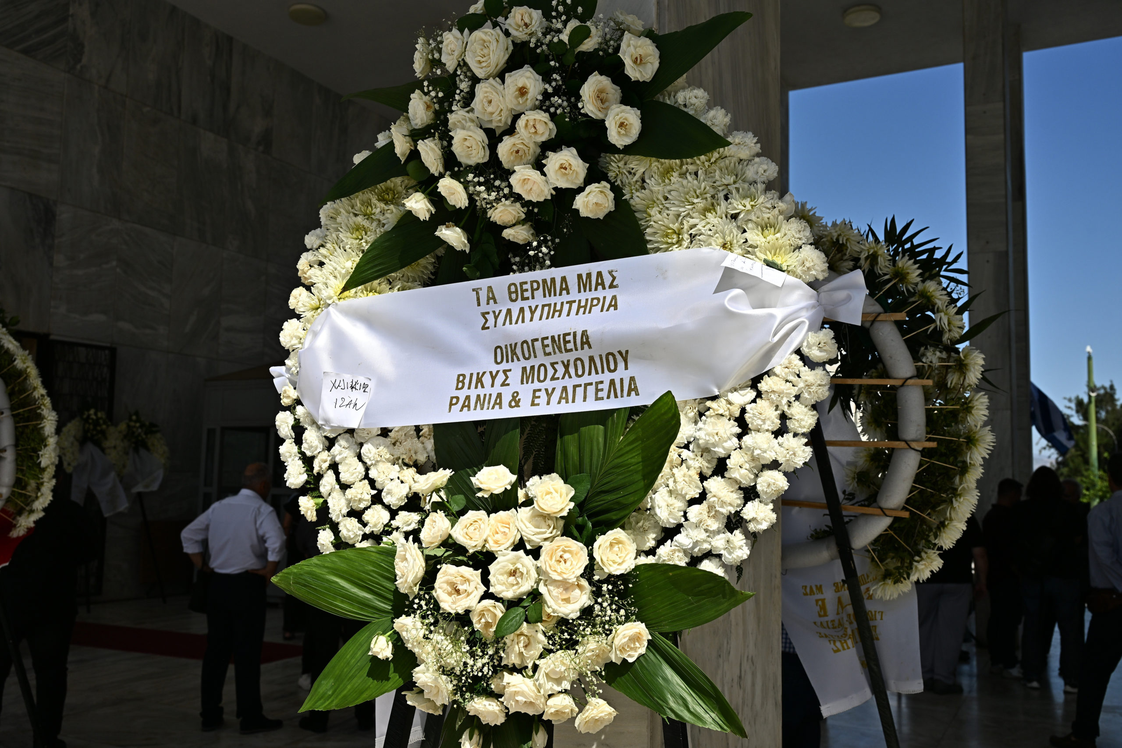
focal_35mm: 32
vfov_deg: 41.7
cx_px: 561
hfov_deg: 59.5
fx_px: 982
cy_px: 374
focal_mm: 31.5
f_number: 7.1
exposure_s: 1/800
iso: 110
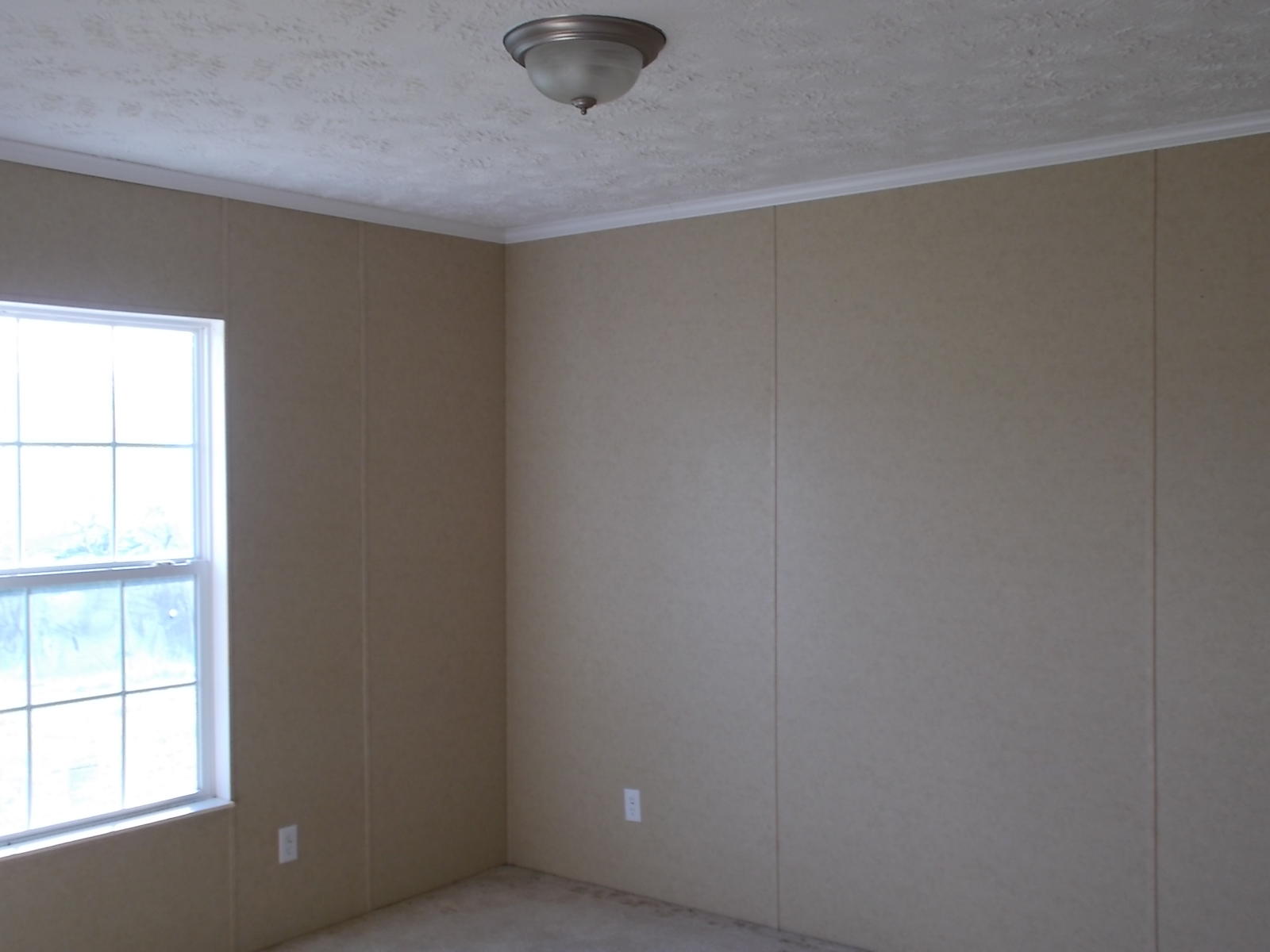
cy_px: 476
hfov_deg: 47.9
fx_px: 1431
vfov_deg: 36.8
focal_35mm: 39
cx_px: 635
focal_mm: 6.9
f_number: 3.9
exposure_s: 1/40
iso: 80
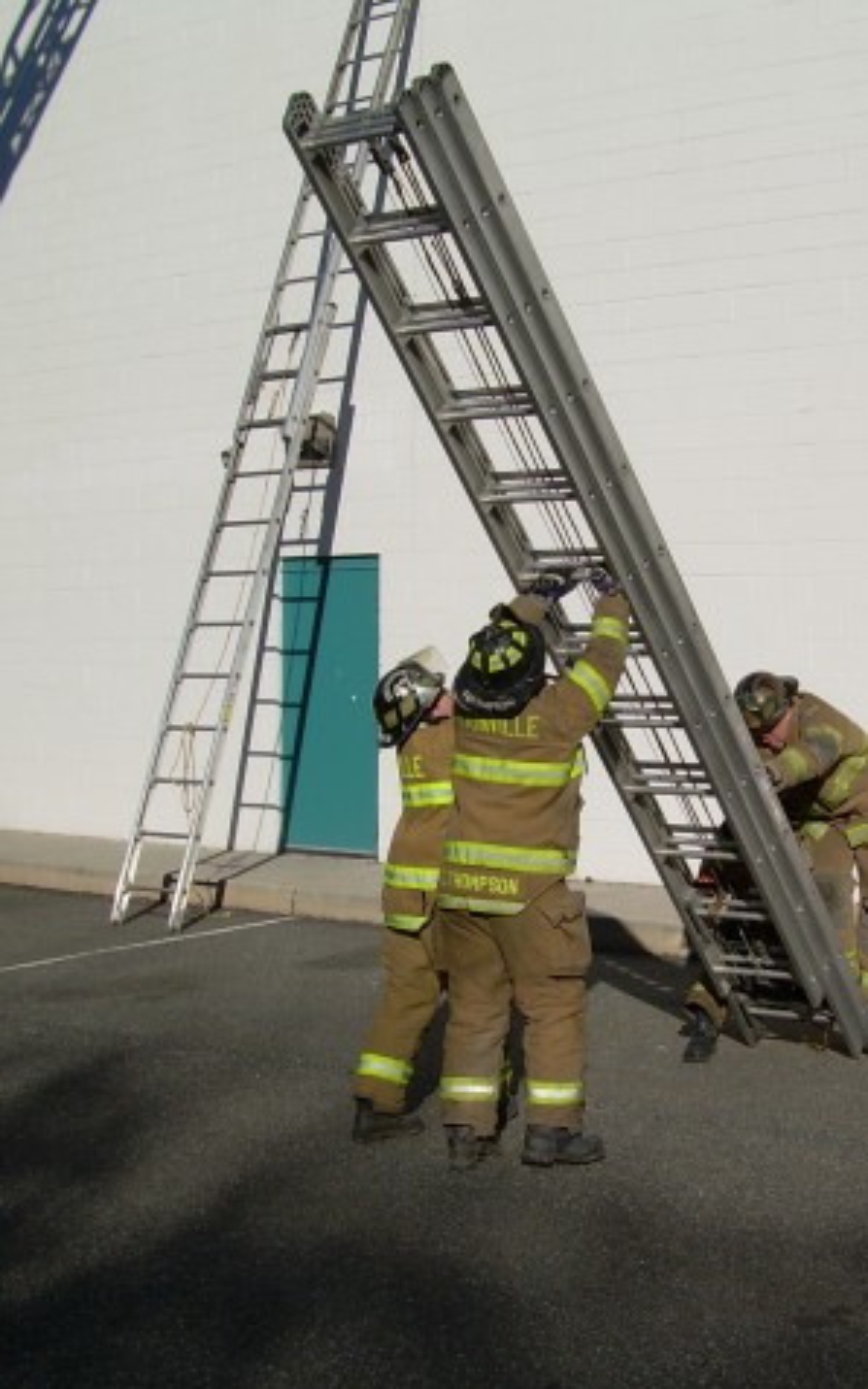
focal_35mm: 54
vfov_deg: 37.5
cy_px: 696
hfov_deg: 23.8
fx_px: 2044
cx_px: 606
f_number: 4.6
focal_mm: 6.3
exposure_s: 1/917
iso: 50
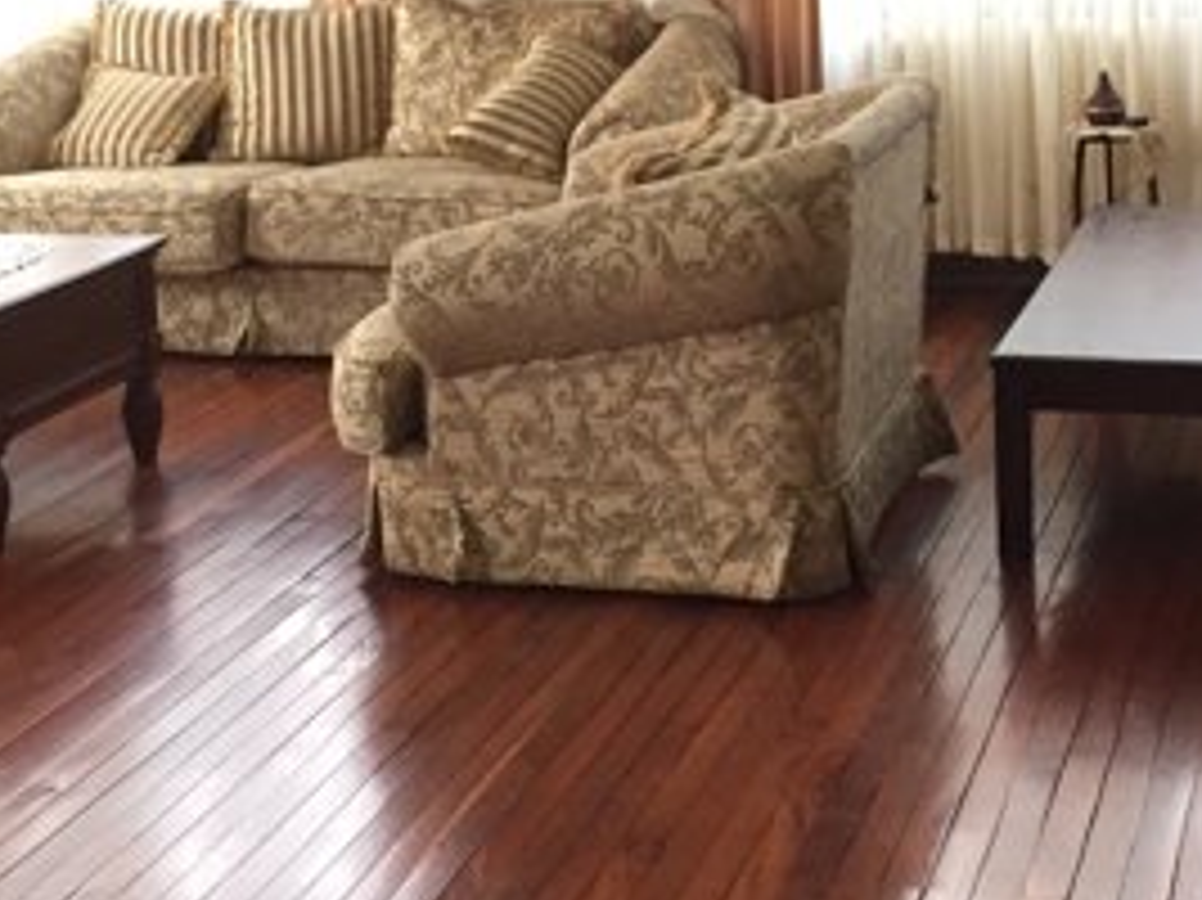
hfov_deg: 28.1
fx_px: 2395
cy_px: 45
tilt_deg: -5.9
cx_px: 727
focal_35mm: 69
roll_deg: +1.0
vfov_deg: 20.7
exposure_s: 1/30
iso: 200
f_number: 2.2
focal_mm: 4.15
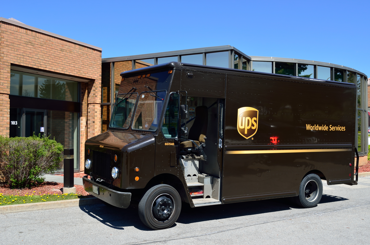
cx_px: 185
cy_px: 122
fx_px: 400
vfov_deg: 34.1
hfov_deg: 49.6
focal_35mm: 39
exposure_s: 1/200
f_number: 8
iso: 100
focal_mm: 26
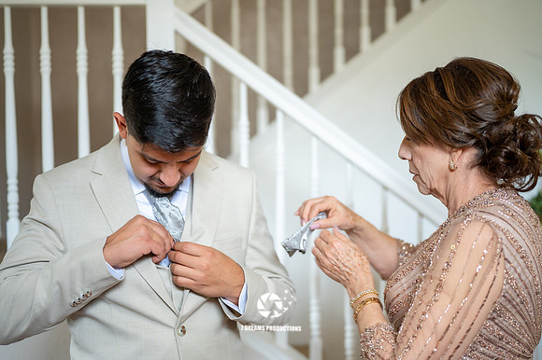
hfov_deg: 38.8
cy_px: 183
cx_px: 266
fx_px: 769
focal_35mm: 51
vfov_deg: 26.4
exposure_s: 1/80
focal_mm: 50
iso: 200
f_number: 1.8
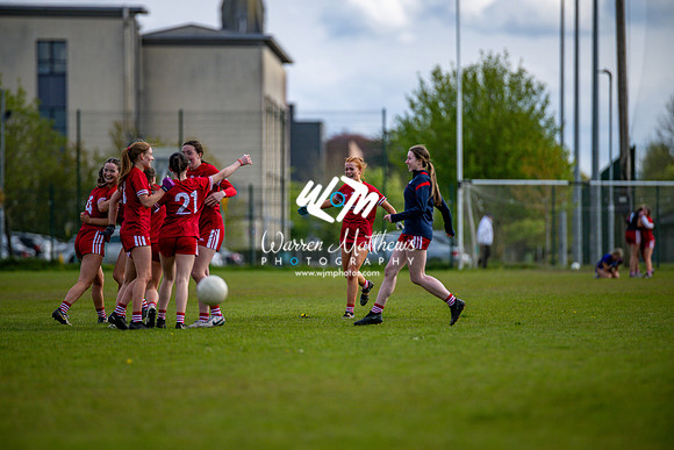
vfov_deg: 4.6
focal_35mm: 300
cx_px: 337
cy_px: 225
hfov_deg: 6.9
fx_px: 5618
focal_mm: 300
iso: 250
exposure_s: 1/6400
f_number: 2.8
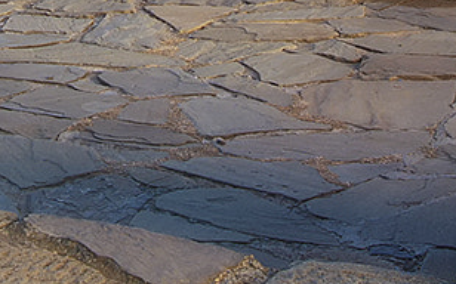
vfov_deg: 8.2
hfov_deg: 14.4
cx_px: -144
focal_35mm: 139
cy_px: -511
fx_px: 1726
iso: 250
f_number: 9
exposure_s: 170
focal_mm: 14
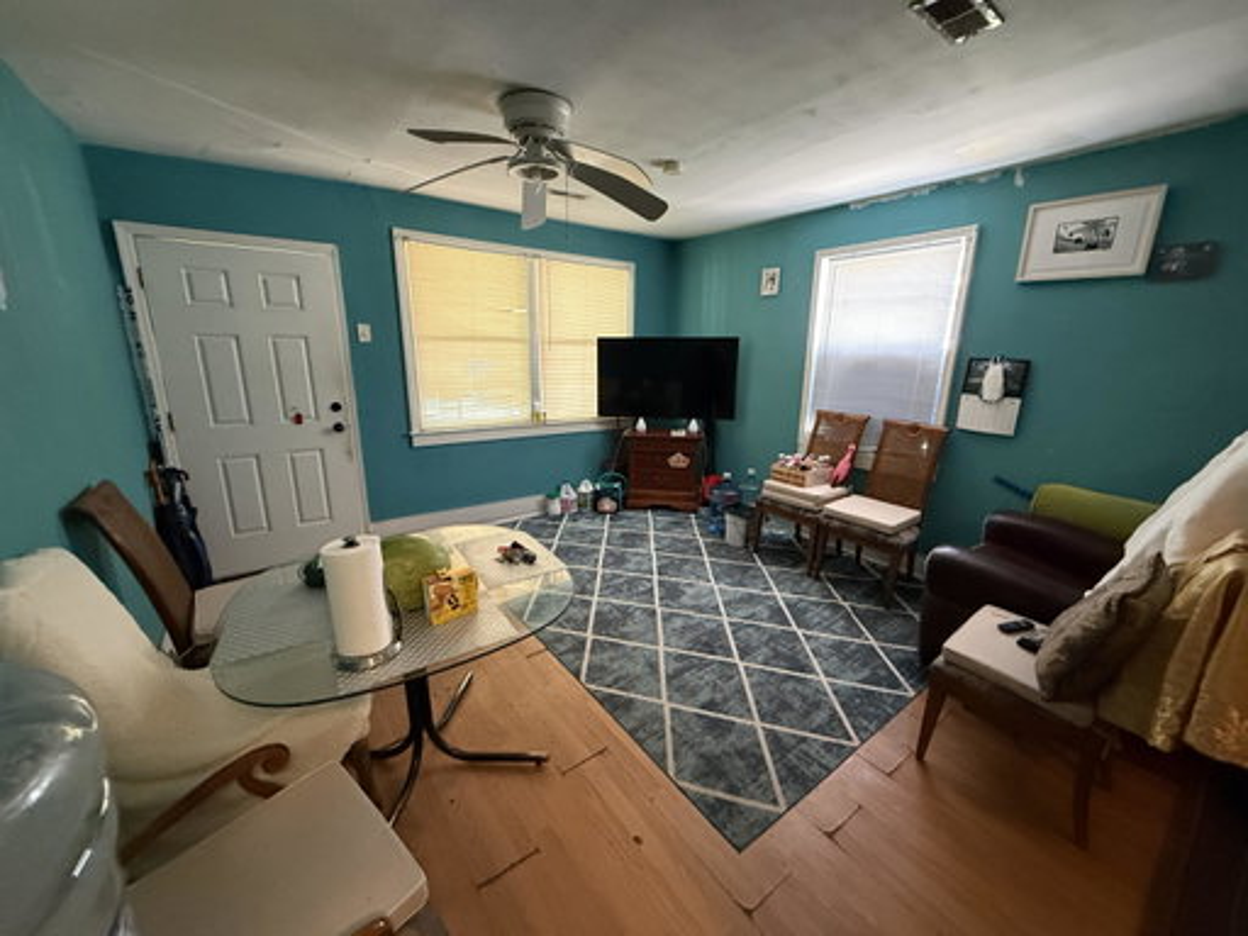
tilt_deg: -13.1
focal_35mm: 14
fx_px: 505
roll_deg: -0.1
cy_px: 468
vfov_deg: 85.7
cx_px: 624
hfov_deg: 102.1
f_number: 2.2
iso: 640
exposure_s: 1/60
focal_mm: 2.22
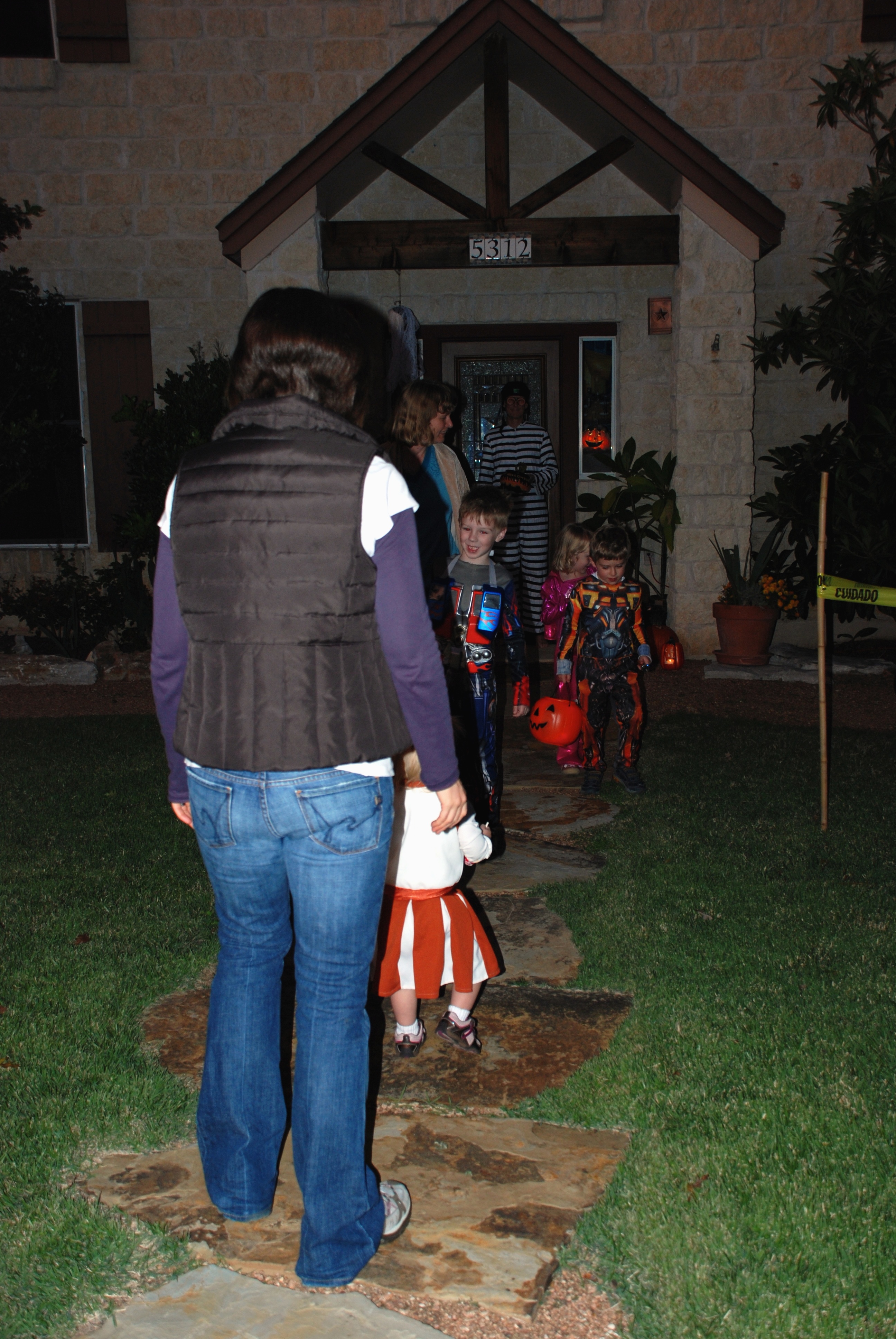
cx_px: 448
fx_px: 1452
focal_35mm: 39
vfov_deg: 49.5
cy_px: 670
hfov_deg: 34.3
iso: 200
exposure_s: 1/60
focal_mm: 26
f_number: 4
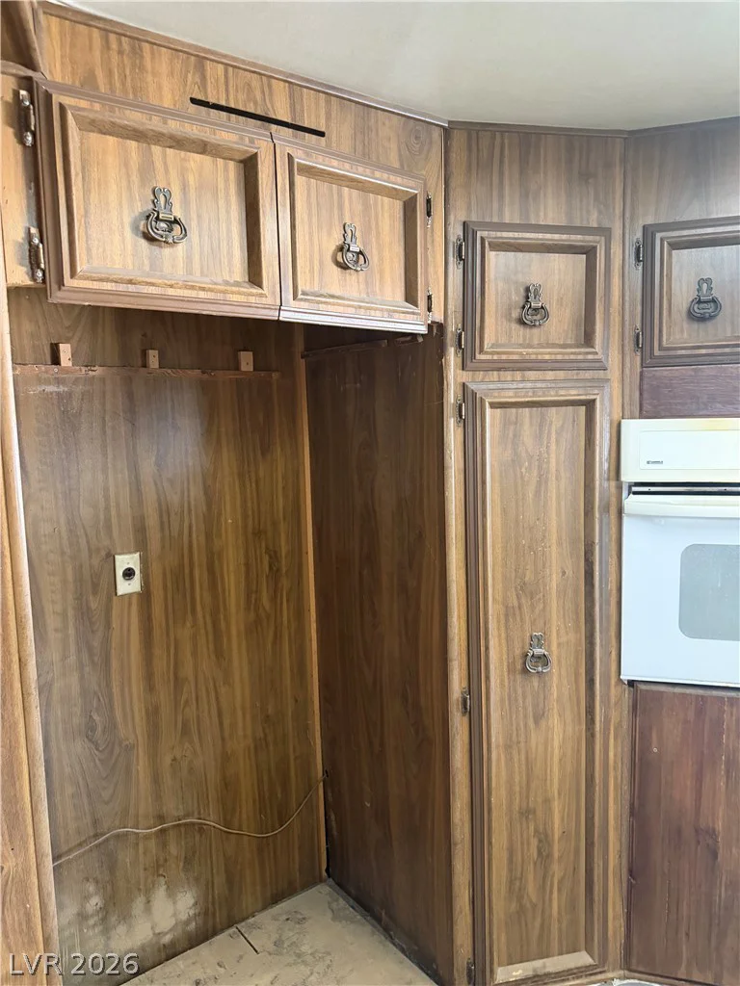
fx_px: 684
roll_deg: +3.4
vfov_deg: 71.6
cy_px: 493
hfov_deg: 56.8
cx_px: 370
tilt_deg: -4.8
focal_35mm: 24
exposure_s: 1/60
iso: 800
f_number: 1.78
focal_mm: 6.76
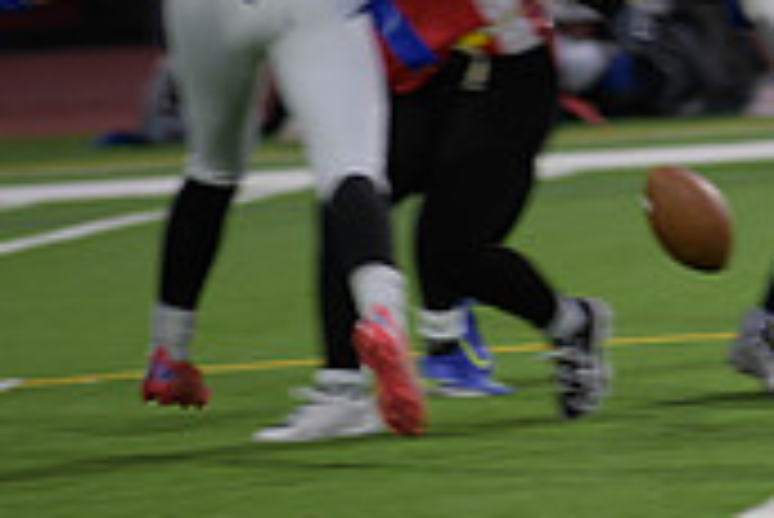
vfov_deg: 2.1
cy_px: 160
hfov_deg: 3.2
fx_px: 13793
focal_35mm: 641
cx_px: 837
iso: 400
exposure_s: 1/200
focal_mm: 190
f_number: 2.8
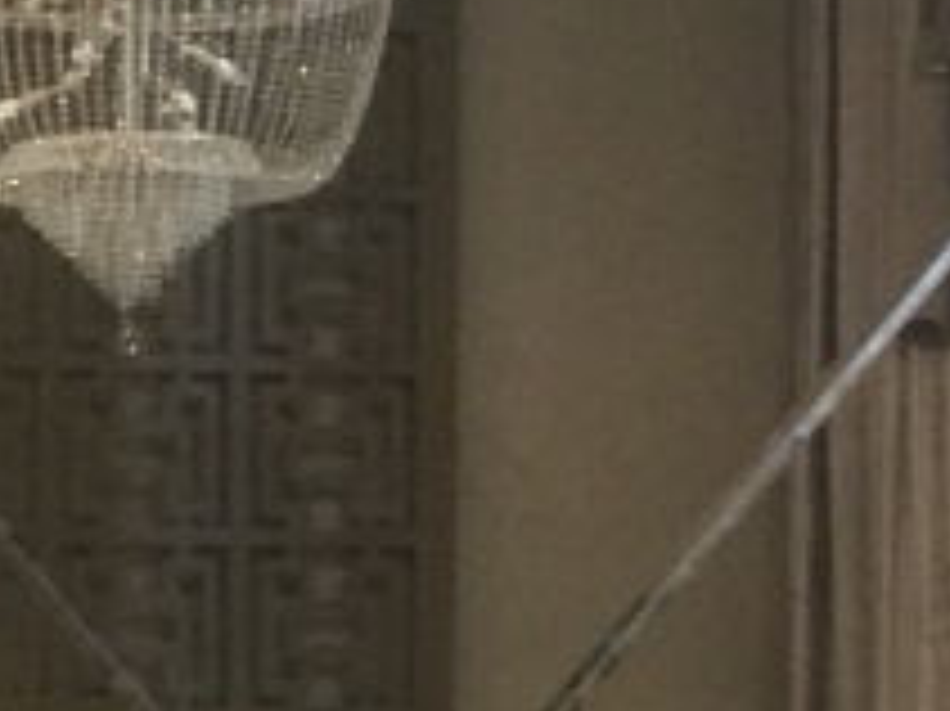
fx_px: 4526
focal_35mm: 165
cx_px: 198
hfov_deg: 11.9
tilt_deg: +0.9
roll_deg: -0.4
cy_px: 765
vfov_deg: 8.9
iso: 200
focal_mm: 4.15
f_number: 2.2
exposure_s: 1/24
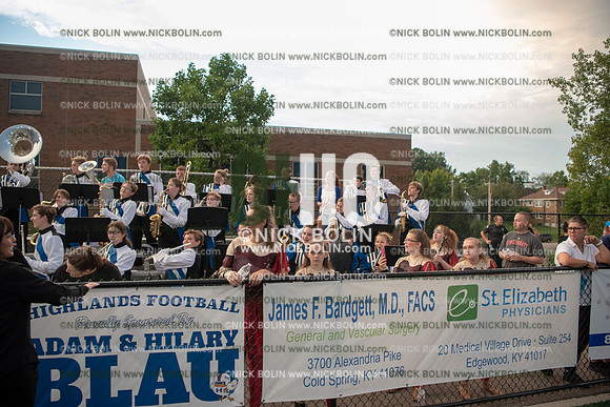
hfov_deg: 73.7
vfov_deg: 53.2
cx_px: 305
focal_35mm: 24
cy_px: 204
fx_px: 407
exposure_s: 1/250
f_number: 3.2
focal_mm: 24
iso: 800
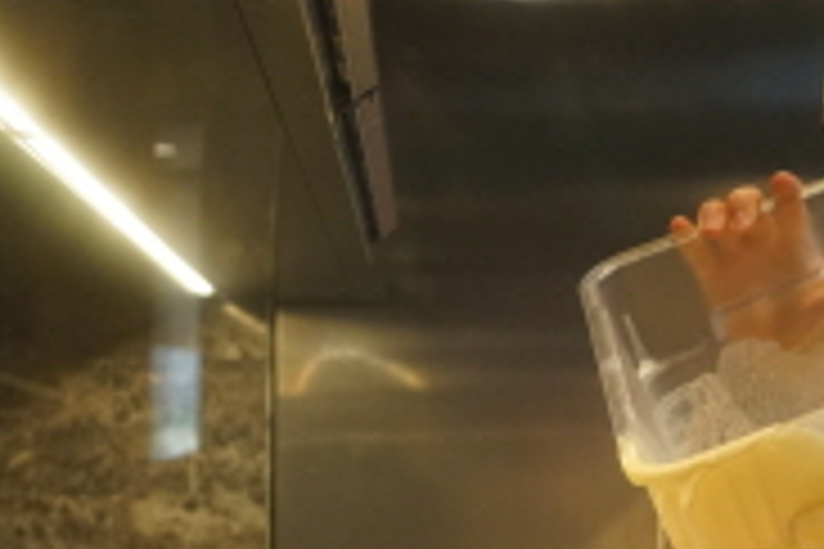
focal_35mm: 93
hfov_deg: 19.9
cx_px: 1103
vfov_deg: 14.7
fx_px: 2129
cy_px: 358
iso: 1250
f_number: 4.5
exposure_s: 1/60
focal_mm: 34
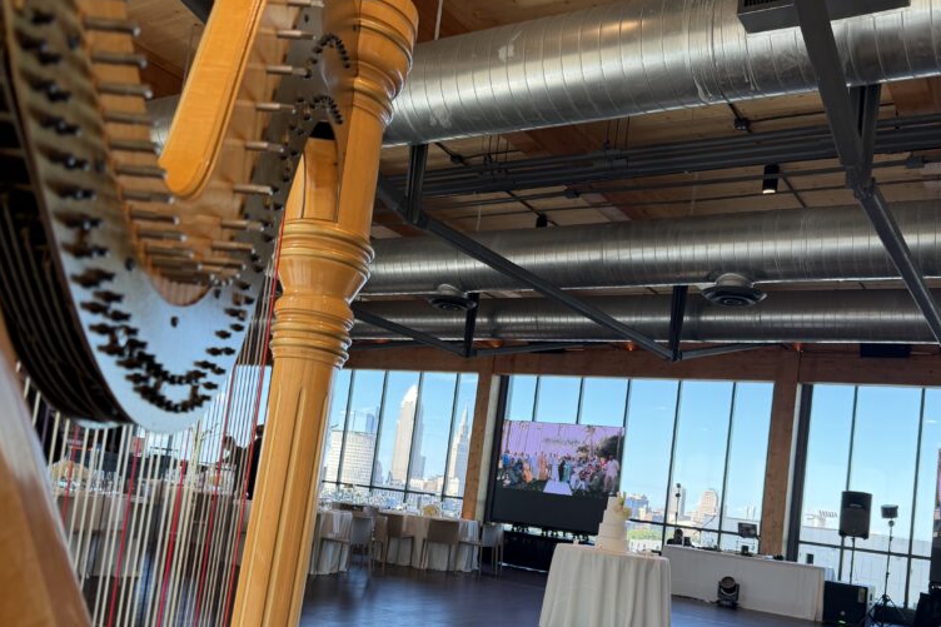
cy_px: 431
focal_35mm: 34
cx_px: 473
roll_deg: -7.5
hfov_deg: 55.8
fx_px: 888
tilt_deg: +5.8
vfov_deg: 38.3
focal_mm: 6.76
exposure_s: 1/180
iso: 80
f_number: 1.78
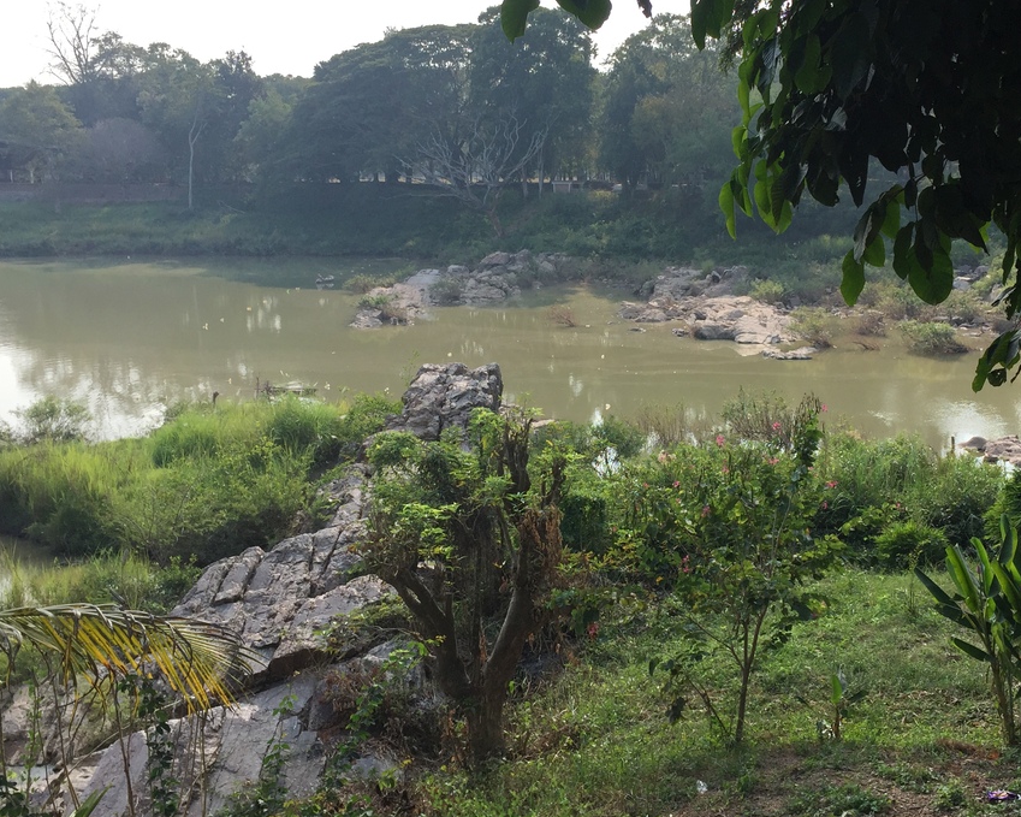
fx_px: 1209
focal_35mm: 40
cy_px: 366
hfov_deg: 45.7
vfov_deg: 37.3
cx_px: 584
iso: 32
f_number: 2.2
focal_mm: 4.15
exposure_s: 1/1014
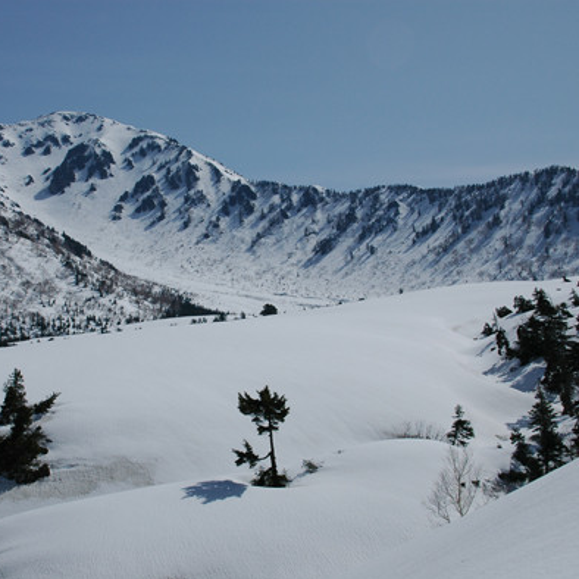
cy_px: 292
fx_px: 1173
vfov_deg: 27.7
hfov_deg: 27.7
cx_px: 232
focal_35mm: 62
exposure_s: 1/400
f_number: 11
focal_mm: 32
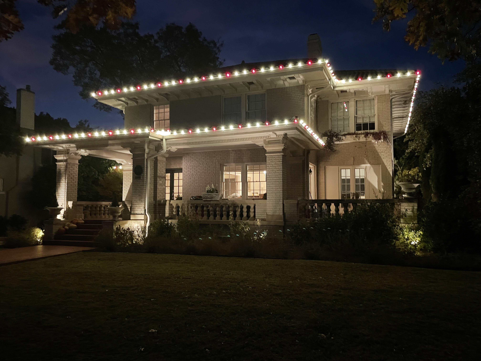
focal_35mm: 26
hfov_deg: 67.3
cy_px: 180
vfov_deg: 53.1
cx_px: 240
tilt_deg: +5.7
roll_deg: -0.3
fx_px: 361
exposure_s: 1/17
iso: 1000
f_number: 1.6
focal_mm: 4.2
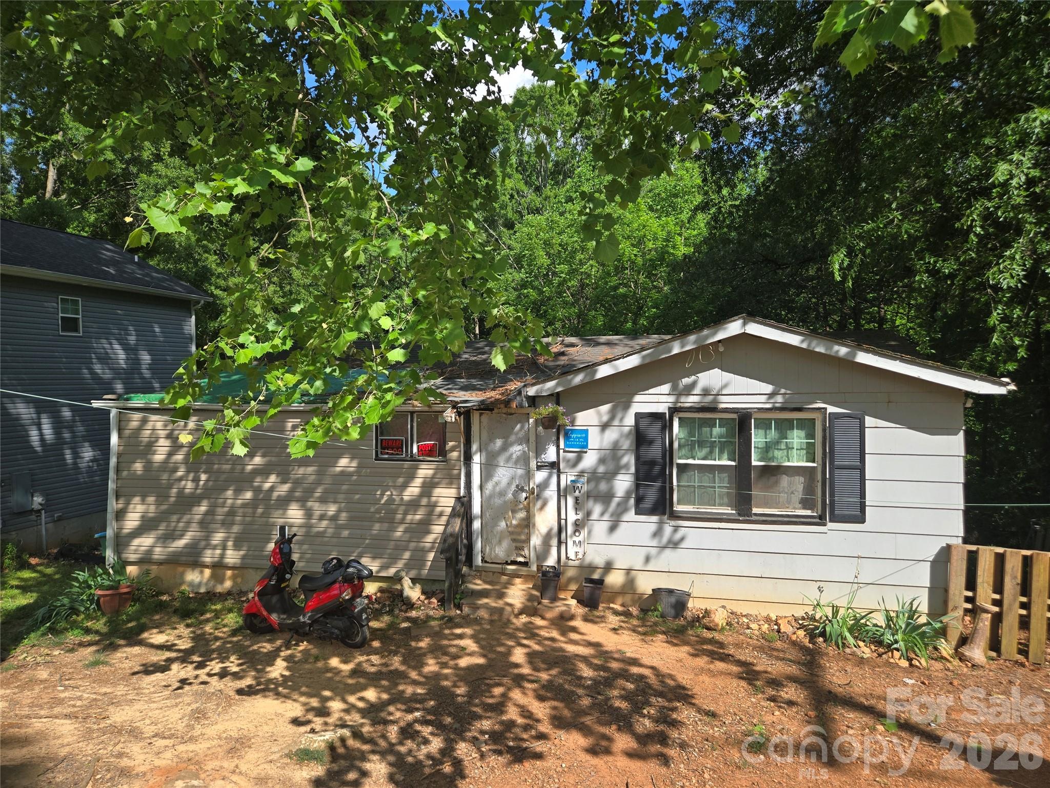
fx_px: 698
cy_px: 394
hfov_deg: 73.9
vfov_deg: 58.9
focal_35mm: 23
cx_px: 525
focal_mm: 5.4
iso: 64
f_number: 1.8
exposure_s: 1/2921
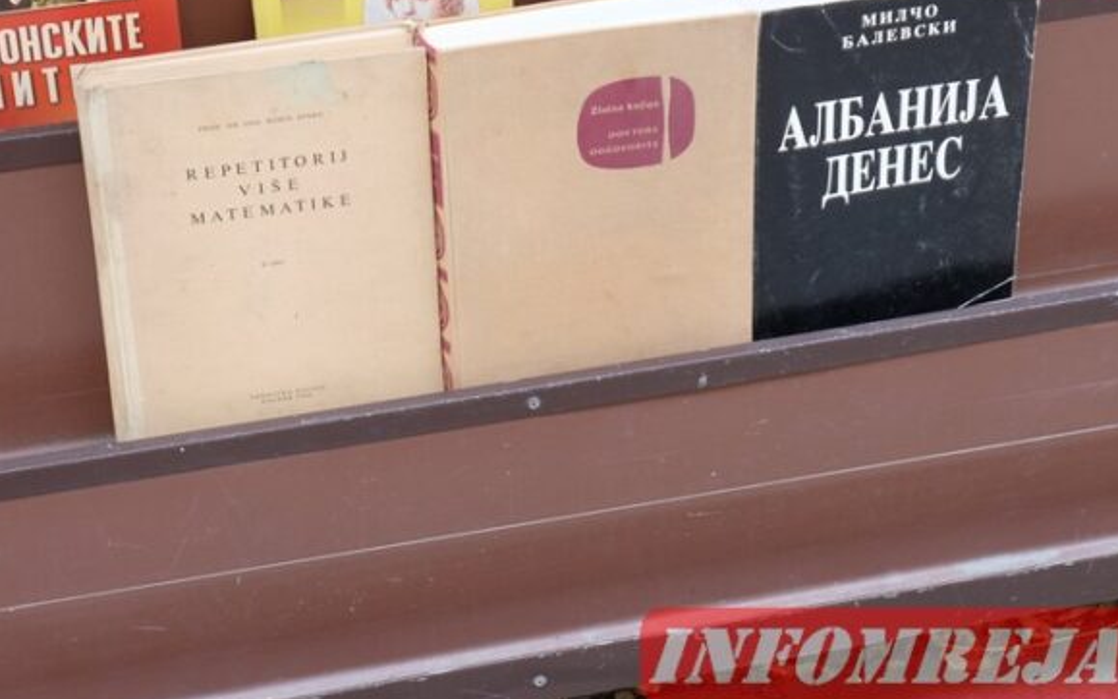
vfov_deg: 14.2
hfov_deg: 22.6
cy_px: 266
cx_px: 595
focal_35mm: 92
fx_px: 2803
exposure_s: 1/125
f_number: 5.6
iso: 400
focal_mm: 50
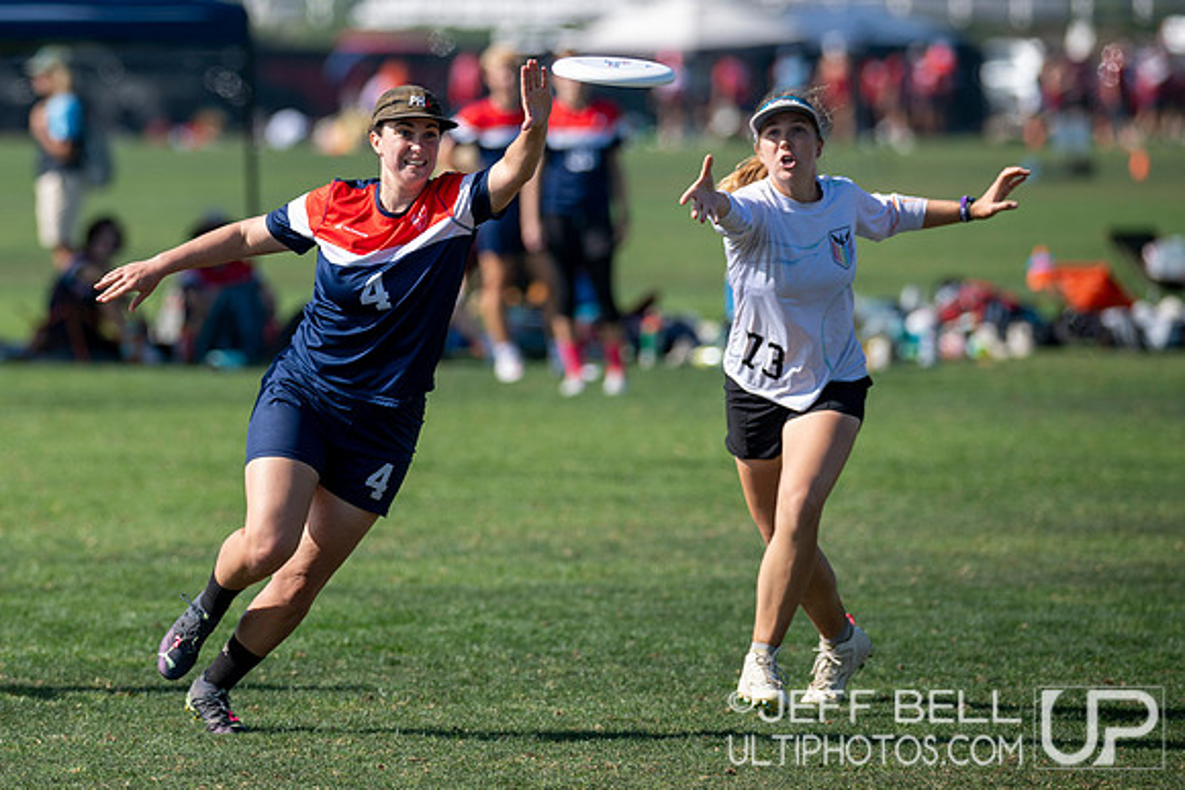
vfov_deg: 4.0
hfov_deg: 6.0
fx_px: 11367
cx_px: 334
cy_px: 243
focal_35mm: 345
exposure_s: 1/2500
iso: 200
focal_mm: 220
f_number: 3.2
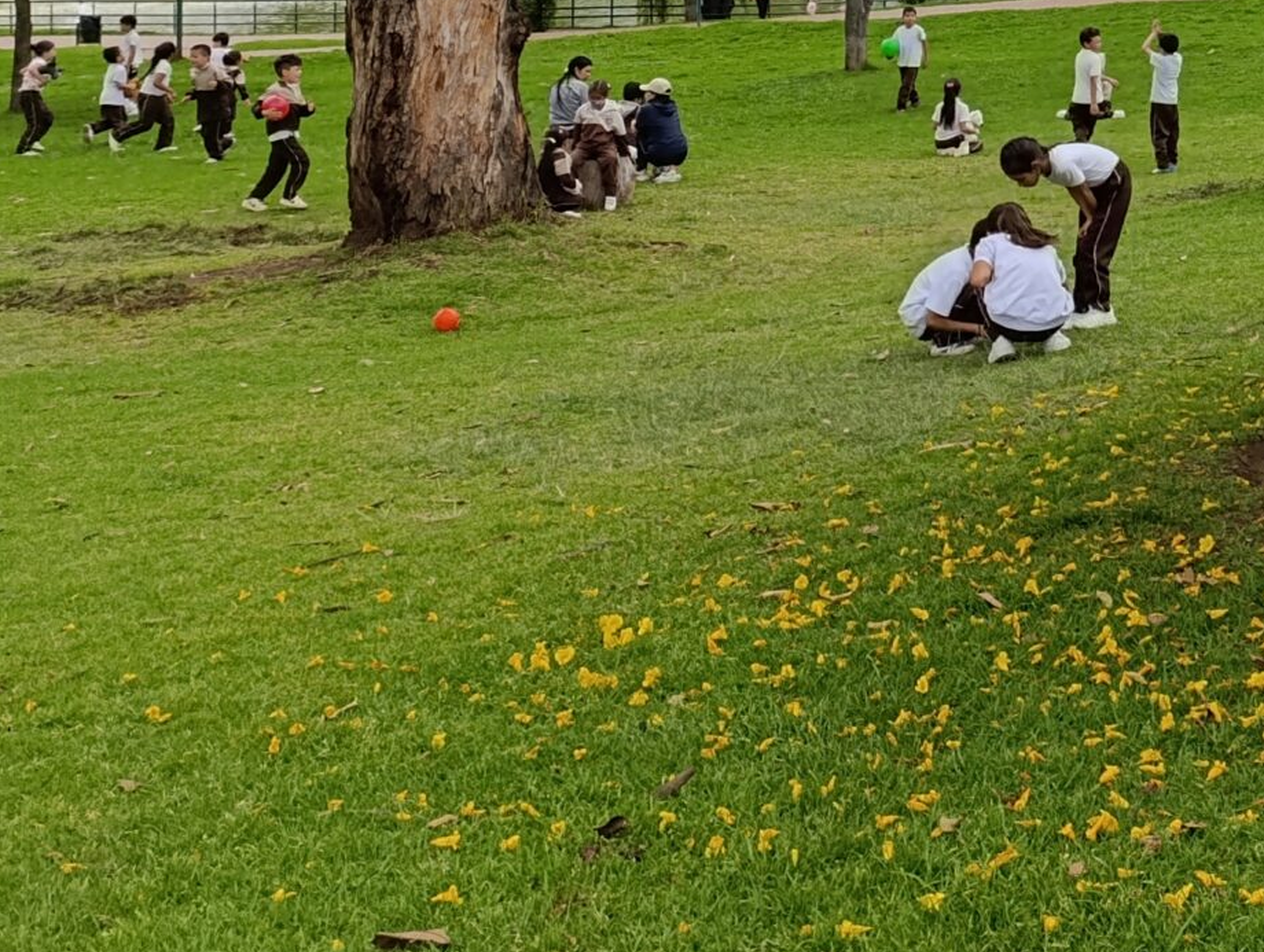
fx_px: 2341
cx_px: 1426
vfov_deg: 21.1
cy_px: -246
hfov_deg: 27.4
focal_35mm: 64
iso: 50
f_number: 1.6
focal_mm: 6.14
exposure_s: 1/732
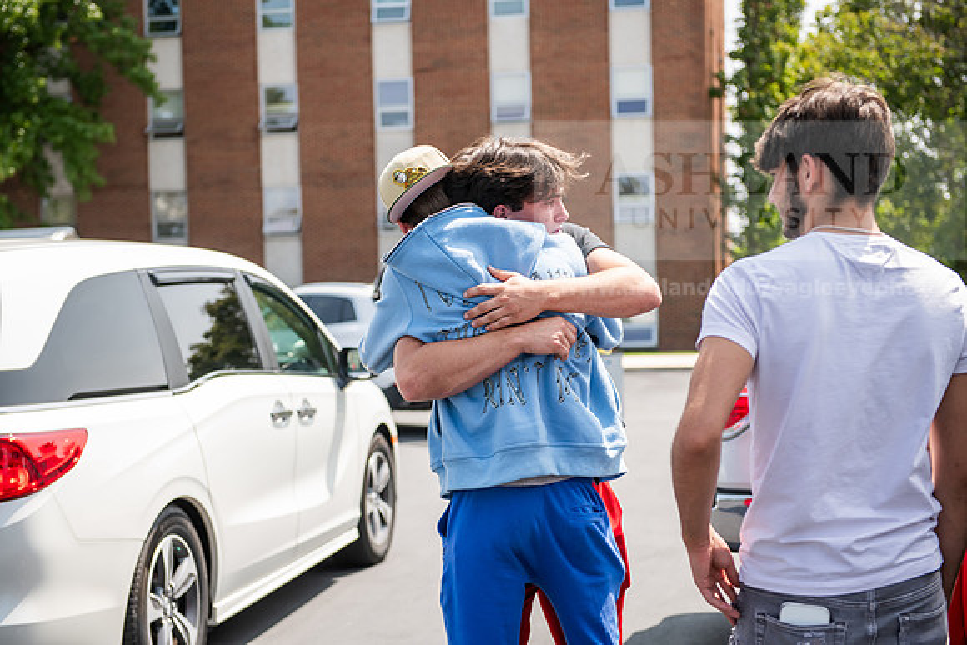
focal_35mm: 60
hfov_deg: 33.4
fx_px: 1612
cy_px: 322
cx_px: 484
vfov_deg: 22.6
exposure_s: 1/400
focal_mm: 60
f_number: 3.5
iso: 100
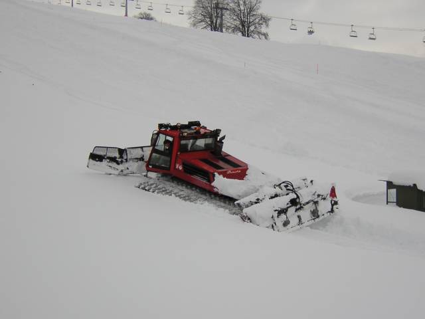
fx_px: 945
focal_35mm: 77
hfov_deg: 25.3
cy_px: 160
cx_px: 212
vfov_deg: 19.1
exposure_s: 1/858
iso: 100
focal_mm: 10.1
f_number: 3.9
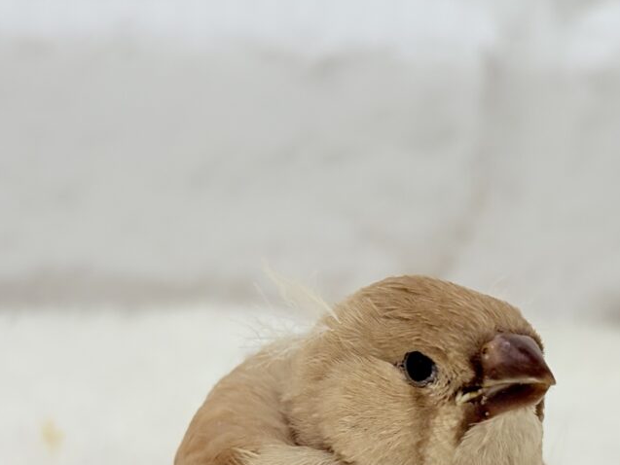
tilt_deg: -12.8
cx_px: 424
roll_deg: -3.8
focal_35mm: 98
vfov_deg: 14.9
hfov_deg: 19.9
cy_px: 428
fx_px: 1756
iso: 100
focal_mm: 5.96
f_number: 1.6
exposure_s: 1/200
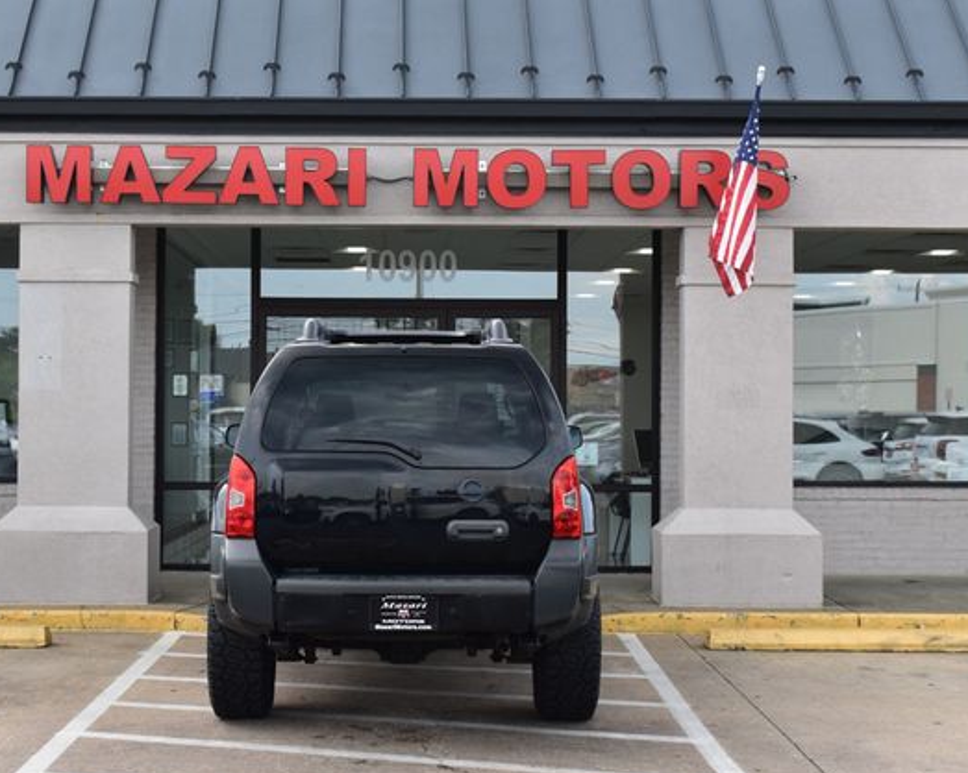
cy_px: 392
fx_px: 1776
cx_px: 422
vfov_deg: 24.6
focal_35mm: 62
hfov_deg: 30.5
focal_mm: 36
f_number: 9
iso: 400
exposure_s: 1/160
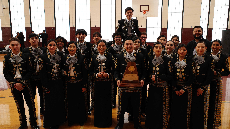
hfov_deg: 64.3
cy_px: 59
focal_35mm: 30
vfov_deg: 38.9
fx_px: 183
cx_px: 117
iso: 1000
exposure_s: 1/80
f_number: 4
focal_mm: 18.3
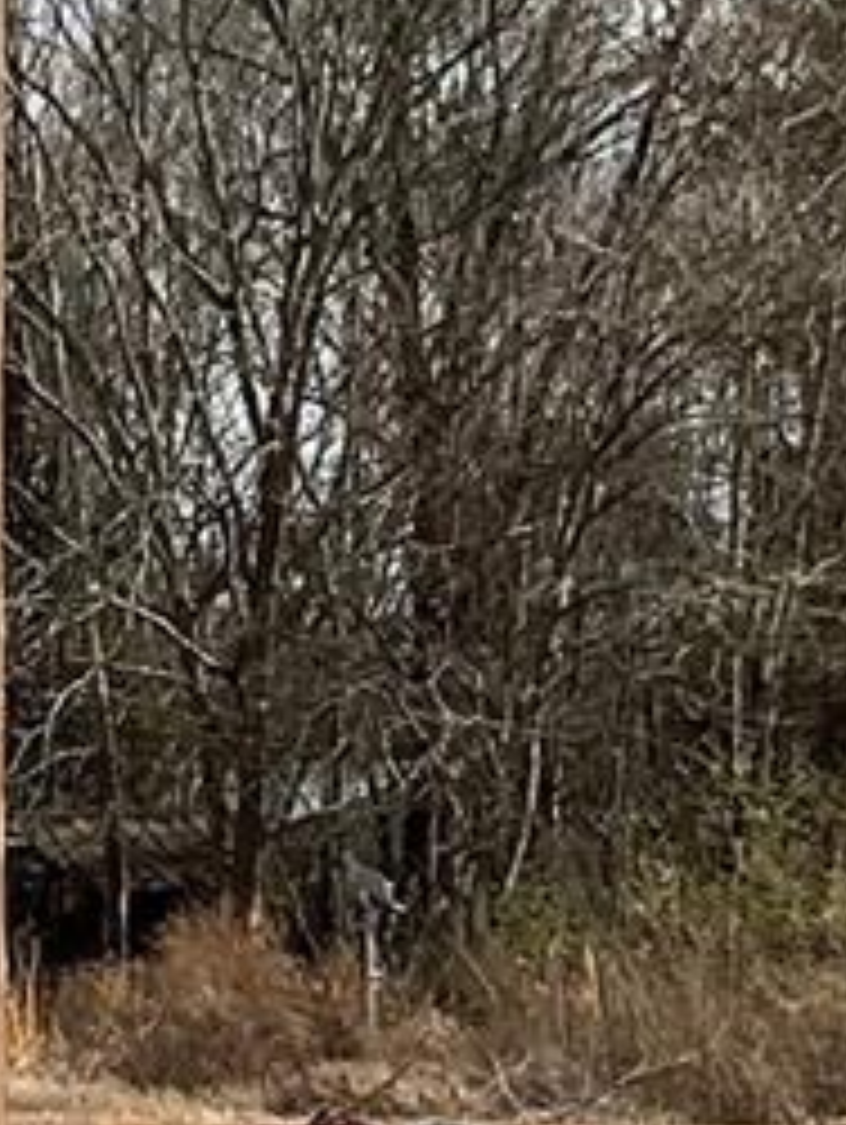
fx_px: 5790
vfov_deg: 10.7
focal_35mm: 178
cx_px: -914
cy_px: 1674
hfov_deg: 7.9
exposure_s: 1/1848
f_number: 1.8
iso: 16
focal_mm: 3
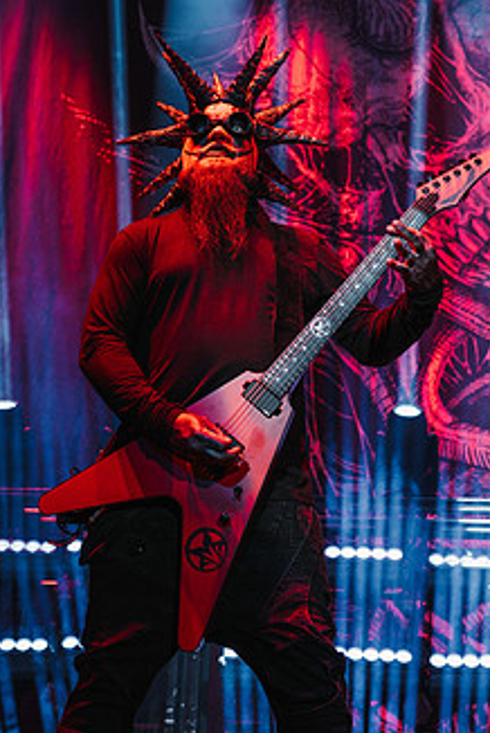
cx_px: 249
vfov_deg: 38.5
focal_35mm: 51
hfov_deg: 26.5
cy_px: 252
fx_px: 1039
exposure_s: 1/160
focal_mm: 37
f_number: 4
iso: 1600
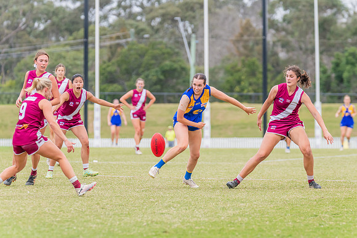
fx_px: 2608
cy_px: 122
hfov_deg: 7.8
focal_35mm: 263
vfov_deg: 5.2
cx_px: 183
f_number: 6.3
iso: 800
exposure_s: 1/1250
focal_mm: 250
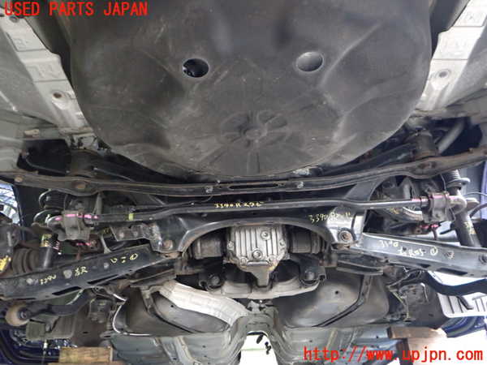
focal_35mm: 30
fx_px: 422
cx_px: 244
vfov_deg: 46.8
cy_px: 182
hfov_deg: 60.0
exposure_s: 1/20
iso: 800
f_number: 2.3
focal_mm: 5.4
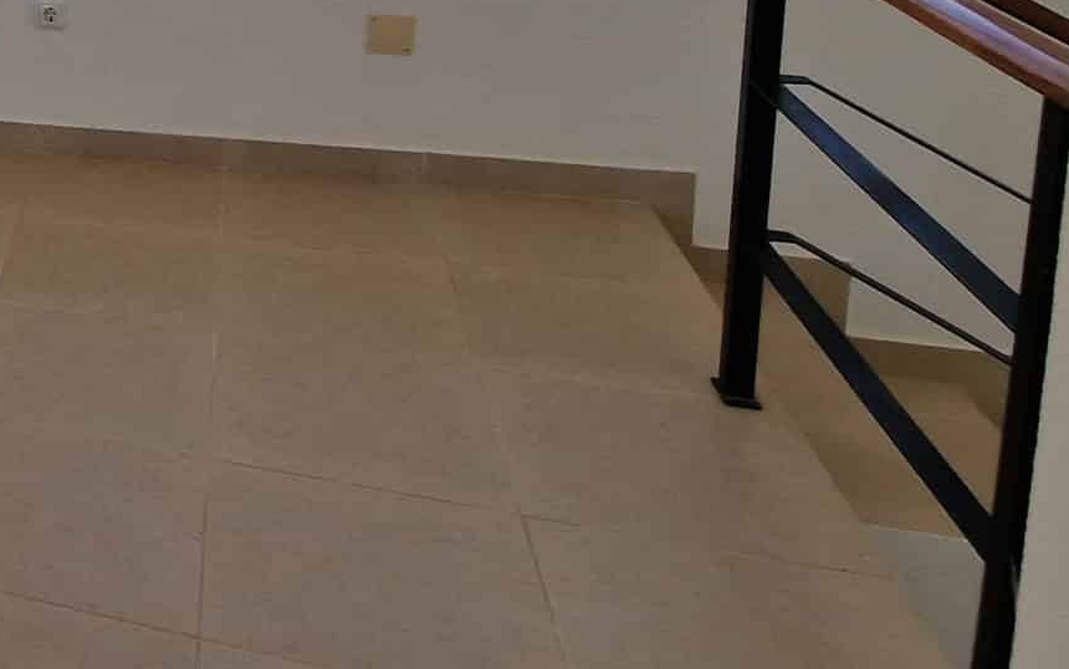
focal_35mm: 41
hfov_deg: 33.0
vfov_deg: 27.9
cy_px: -104
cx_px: -374
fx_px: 1195
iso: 50
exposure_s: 1/998
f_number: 2.2
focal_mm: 2.2
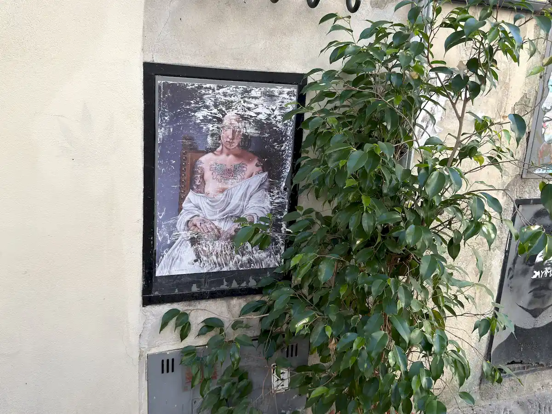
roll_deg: -3.5
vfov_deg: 40.7
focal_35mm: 35
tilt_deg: -13.0
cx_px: 276
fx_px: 558
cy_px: 207
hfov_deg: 52.6
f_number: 1.78
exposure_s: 1/463
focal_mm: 6.76
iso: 64
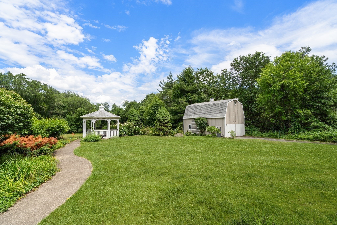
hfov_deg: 96.7
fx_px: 150
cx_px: 168
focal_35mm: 16
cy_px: 112
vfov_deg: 73.7
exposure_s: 1/1000
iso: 320
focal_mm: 16
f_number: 7.1
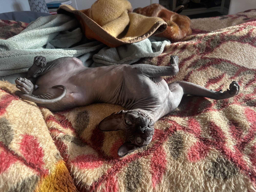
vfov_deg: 56.8
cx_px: 128
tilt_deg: -34.8
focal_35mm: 24
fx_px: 177
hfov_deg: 71.6
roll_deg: +5.9
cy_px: 96
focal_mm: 6.86
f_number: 1.78
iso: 80
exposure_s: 1/121
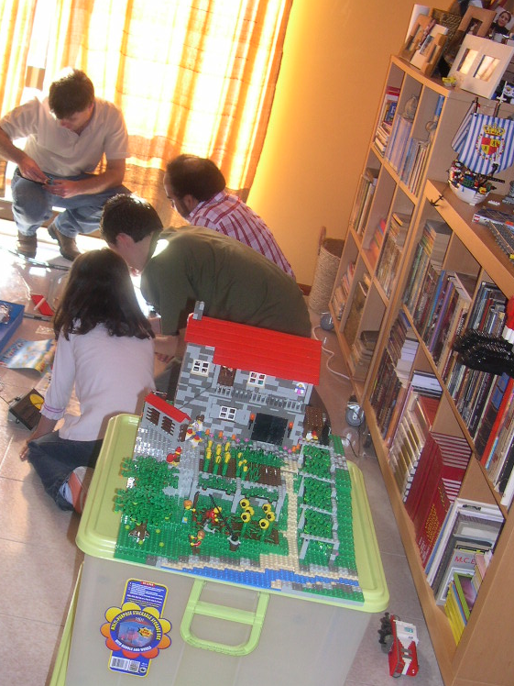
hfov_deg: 27.8
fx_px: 1030
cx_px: 165
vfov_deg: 36.8
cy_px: 387
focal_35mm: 52
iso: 141
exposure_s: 1/61.8
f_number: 2.8
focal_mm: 8
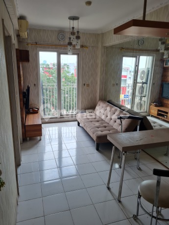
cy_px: 112
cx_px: 84
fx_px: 169
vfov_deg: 67.3
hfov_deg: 53.1
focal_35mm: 26
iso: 50
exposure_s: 1/286
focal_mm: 5.4
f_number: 1.8
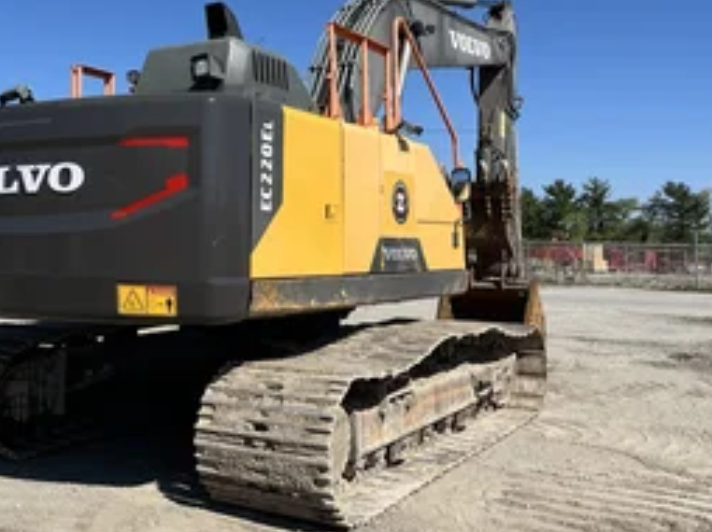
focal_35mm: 41
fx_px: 843
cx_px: 216
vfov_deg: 34.7
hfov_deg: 44.9
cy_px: 174
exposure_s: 1/4484
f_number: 1.6
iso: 50
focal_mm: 5.1
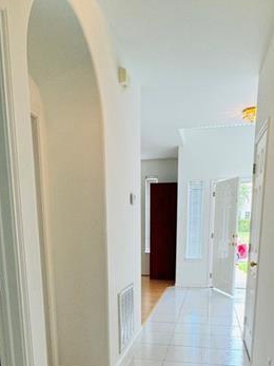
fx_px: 327
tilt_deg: -11.0
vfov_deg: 54.7
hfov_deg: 45.4
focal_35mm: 31
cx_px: 141
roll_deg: +0.6
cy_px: 288
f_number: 2.2
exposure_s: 1/120
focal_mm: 2.22
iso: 125
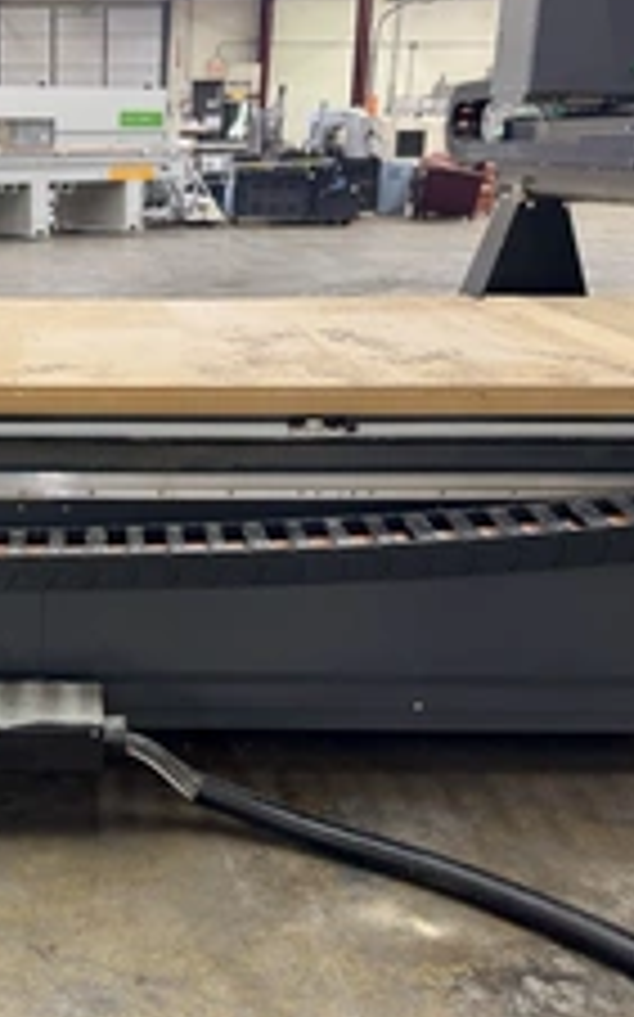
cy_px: 567
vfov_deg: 44.3
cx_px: 36
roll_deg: -1.1
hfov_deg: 27.3
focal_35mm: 45
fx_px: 1246
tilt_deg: -19.4
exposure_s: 1/60
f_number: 1.78
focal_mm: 6.76
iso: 160
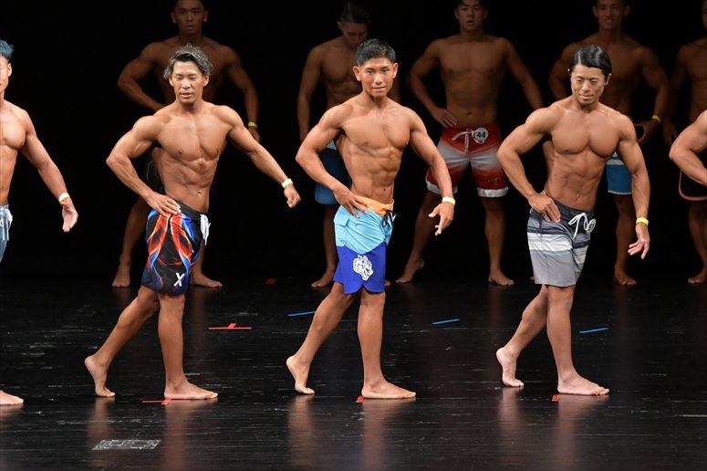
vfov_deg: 5.1
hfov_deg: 7.6
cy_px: 236
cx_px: 354
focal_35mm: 270
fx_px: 5300
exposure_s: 1/400
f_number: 5.6
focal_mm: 180
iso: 3200
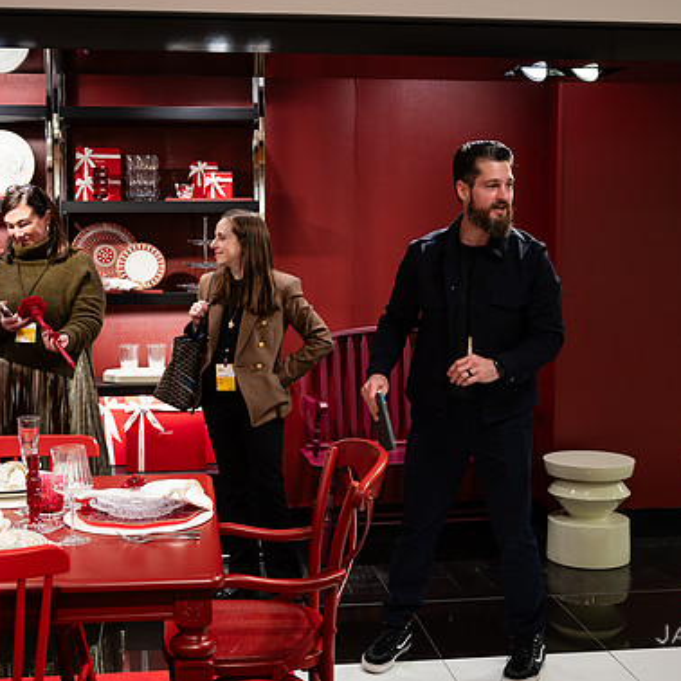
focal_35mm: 50
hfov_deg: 34.0
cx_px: 306
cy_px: 335
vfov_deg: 34.0
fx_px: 1113
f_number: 3.2
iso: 640
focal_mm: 37
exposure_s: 1/160
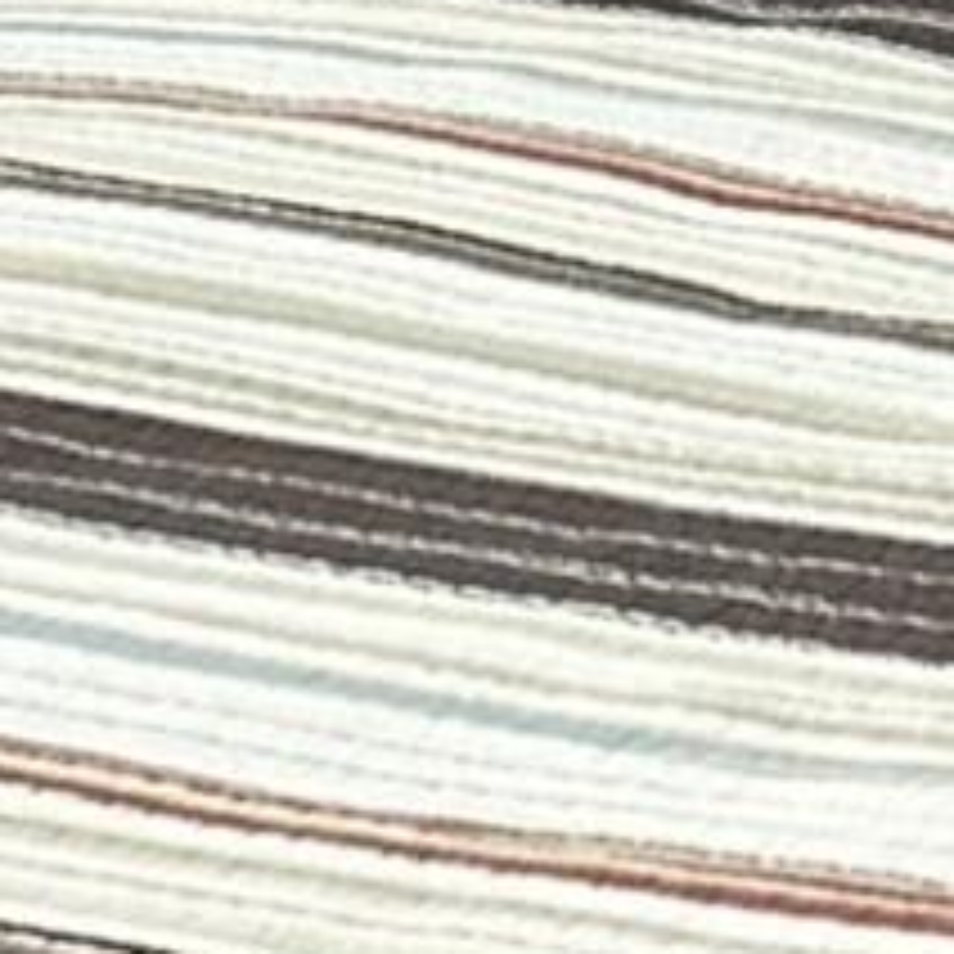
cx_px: 986
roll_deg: +2.7
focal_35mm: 217
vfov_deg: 7.9
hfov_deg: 8.0
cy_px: -531
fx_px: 6766
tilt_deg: -11.2
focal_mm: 5.7
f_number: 1.5
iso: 500
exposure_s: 1/40
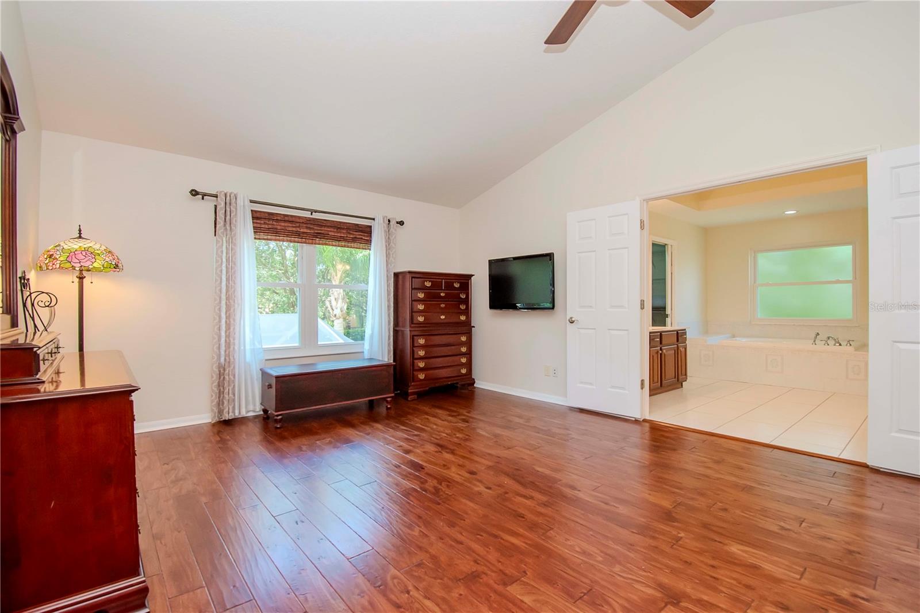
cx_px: 460
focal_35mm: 15
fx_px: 383
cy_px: 306
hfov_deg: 100.4
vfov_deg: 77.3
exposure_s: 1/80
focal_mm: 10
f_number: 7.1
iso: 640
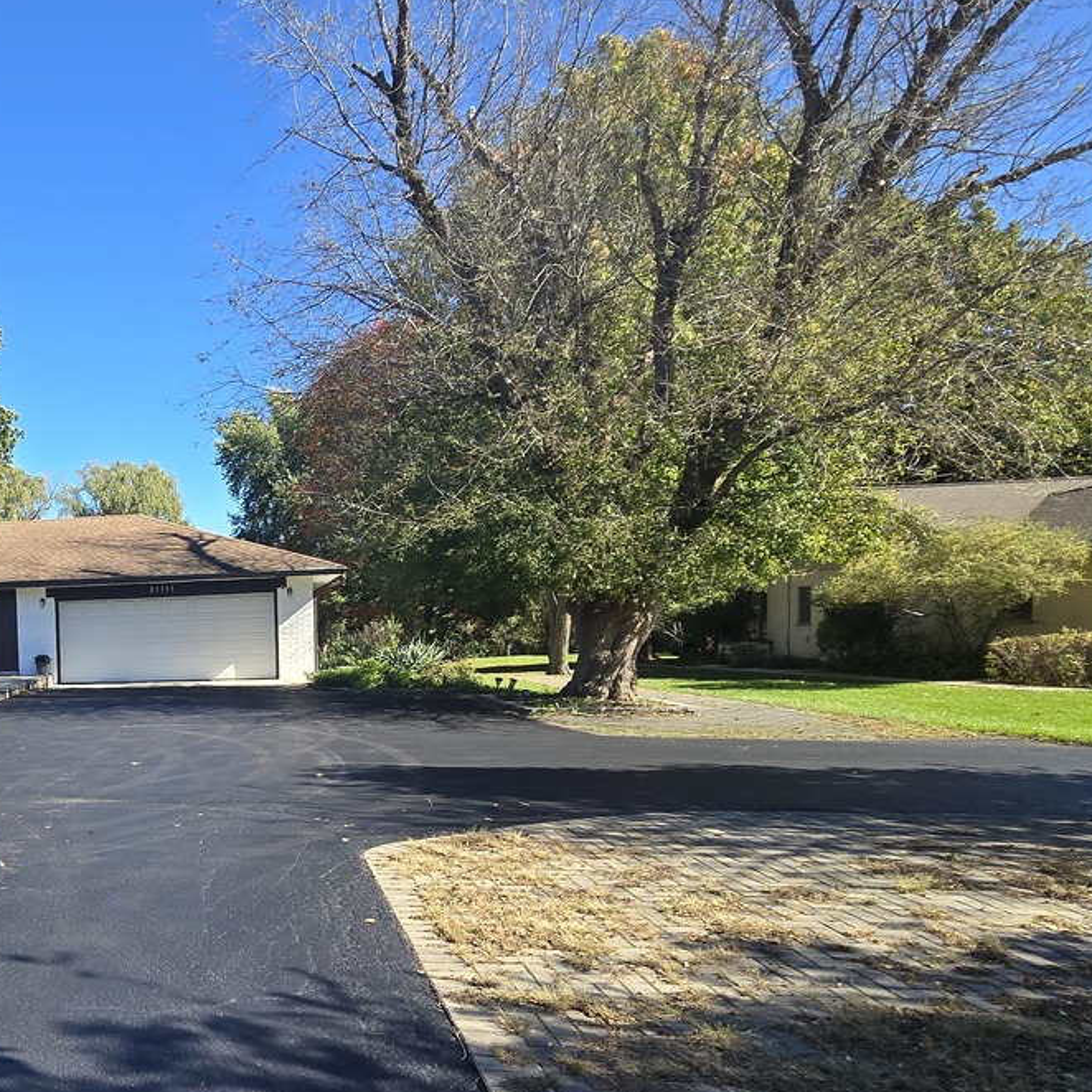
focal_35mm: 25
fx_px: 892
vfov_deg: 60.9
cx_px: 81
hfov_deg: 53.8
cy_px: 754
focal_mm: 2.2
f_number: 2.2
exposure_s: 1/711
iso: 50
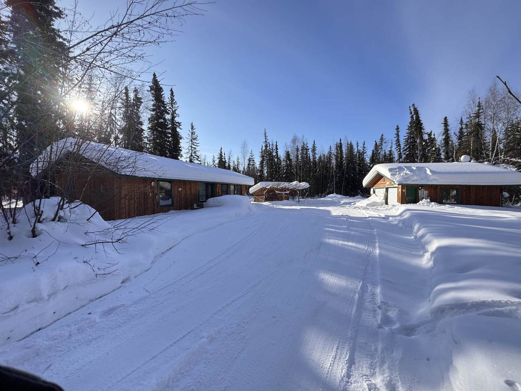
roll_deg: +0.5
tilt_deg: -1.0
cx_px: 260
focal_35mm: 14
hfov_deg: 102.1
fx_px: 211
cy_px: 196
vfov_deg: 85.7
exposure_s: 1/956
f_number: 2.2
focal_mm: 2.22
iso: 50
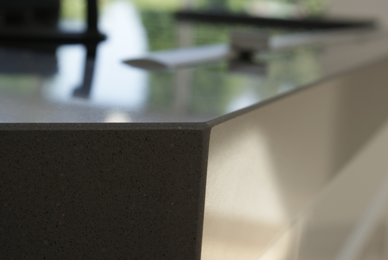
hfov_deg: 27.0
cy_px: 130
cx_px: 194
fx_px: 809
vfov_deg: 18.2
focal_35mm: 75
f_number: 7.1
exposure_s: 1/80
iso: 100
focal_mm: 50
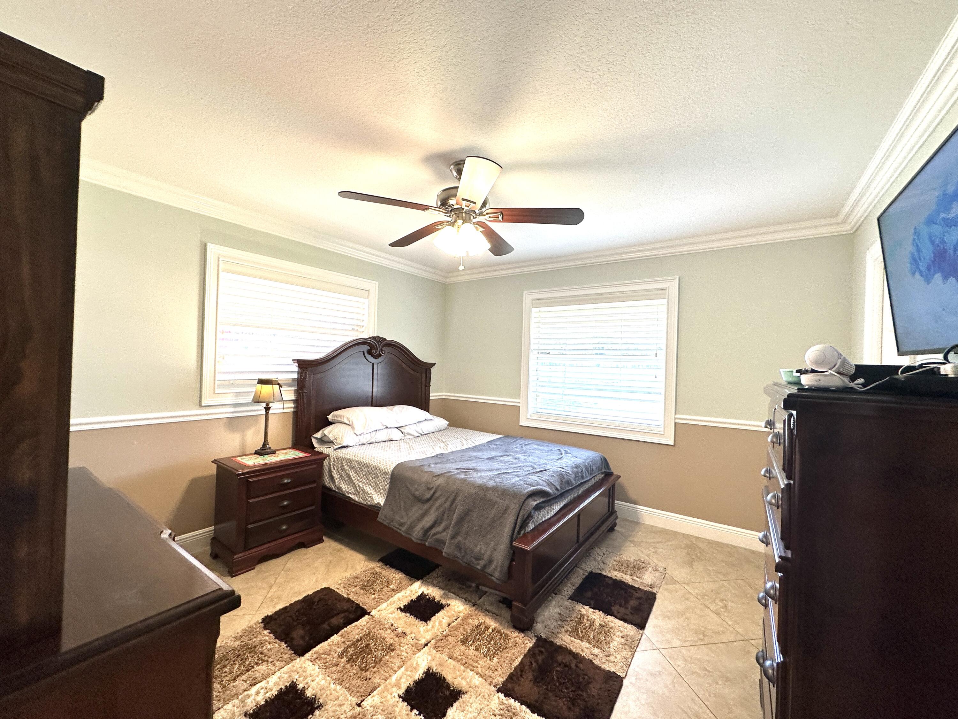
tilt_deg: +3.7
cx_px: 479
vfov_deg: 85.7
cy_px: 360
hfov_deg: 102.1
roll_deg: -2.2
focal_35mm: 14
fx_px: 387
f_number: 2.2
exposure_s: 1/120
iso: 125
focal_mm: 2.22
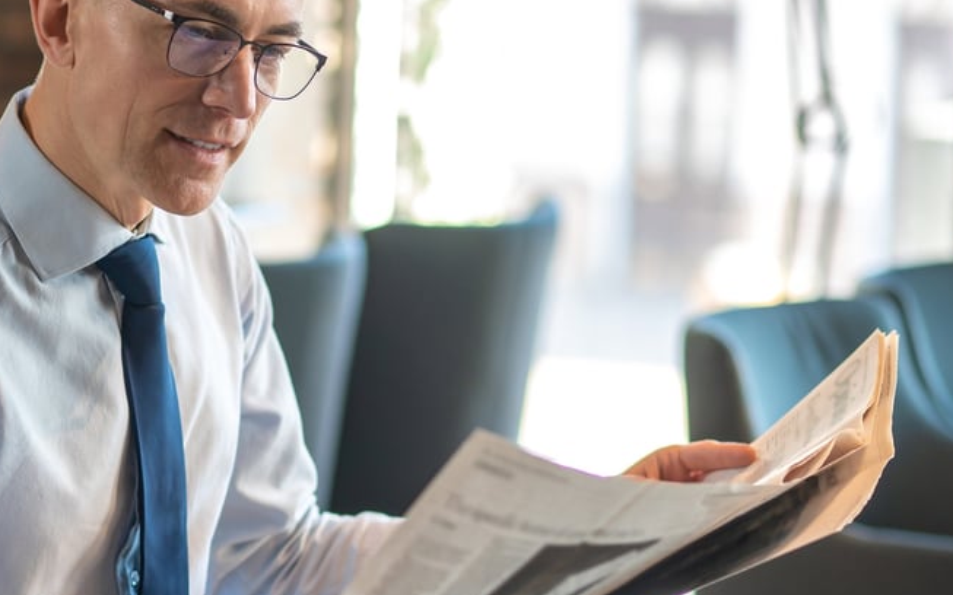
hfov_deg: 13.1
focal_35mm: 159
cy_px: 300
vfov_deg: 8.2
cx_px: 143
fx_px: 4129
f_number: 2.5
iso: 320
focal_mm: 85
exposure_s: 1/160
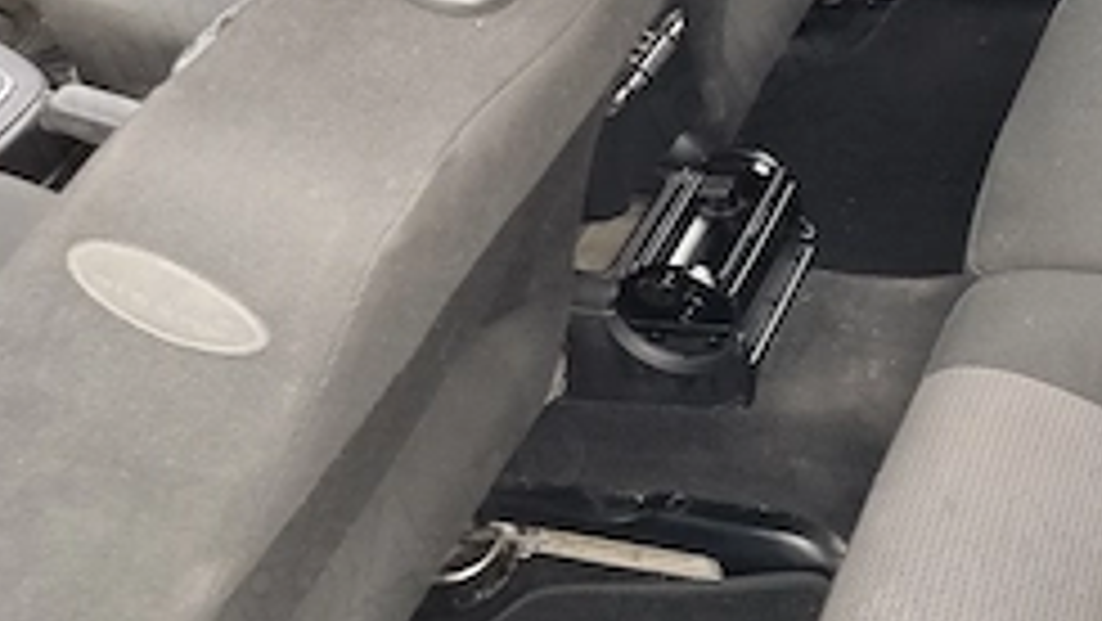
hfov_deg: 29.3
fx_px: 1871
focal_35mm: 64
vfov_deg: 18.3
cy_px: -14
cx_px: 1246
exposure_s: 1/100
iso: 80
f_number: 1.7
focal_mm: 5.31
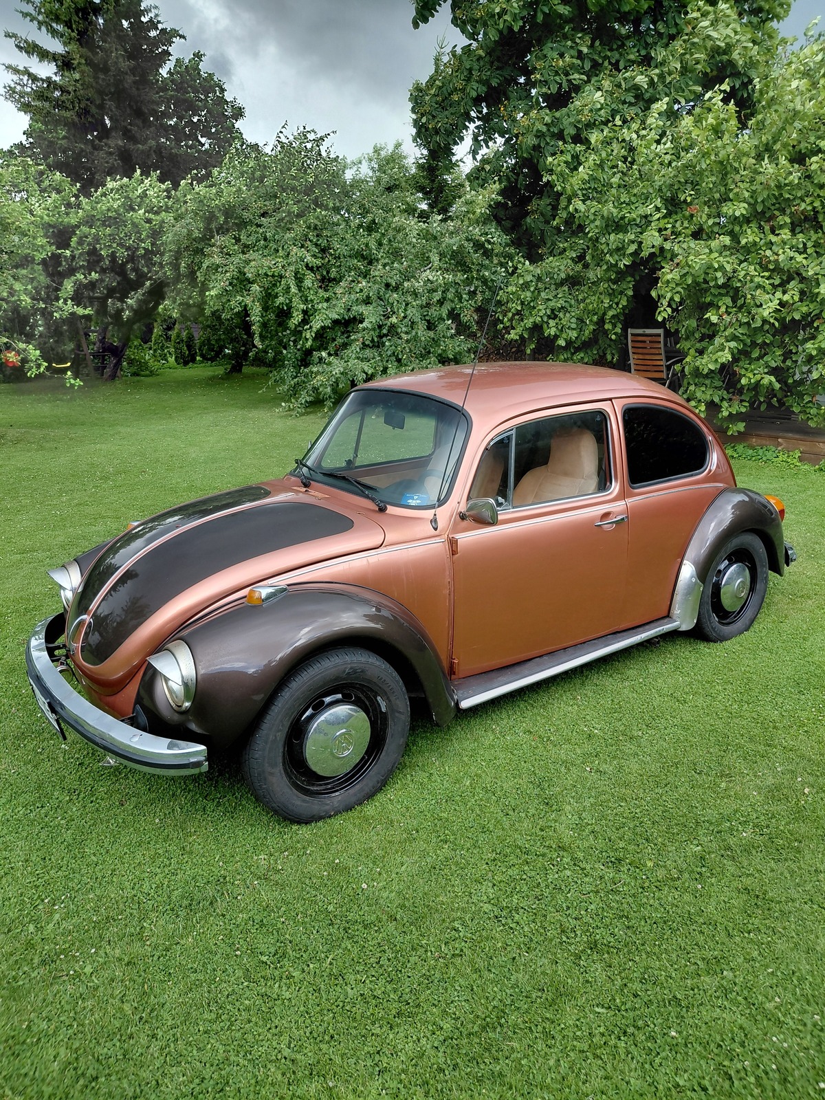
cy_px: 550
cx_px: 412
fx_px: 794
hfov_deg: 54.9
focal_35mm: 25
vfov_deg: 69.4
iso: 50
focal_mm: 4.69
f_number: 1.8
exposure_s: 1/311
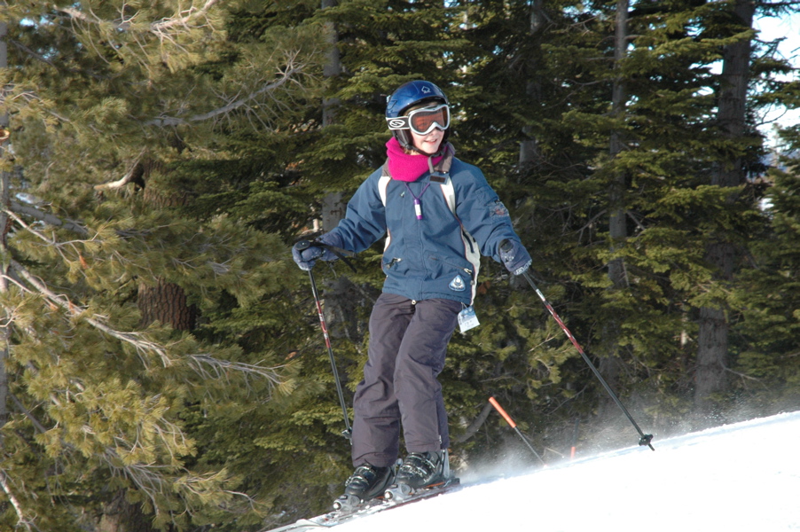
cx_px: 400
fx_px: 2332
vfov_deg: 13.0
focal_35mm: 105
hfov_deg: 19.5
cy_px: 266
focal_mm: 70
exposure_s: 1/400
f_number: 6.3
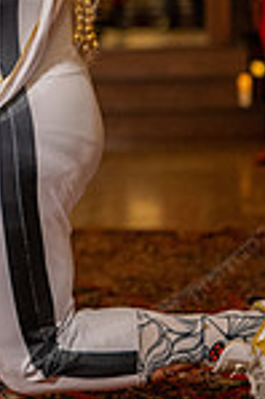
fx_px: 1173
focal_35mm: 106
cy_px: 27
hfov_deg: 12.5
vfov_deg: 18.9
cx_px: -75
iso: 3200
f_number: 1.2
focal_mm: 35
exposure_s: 1/320
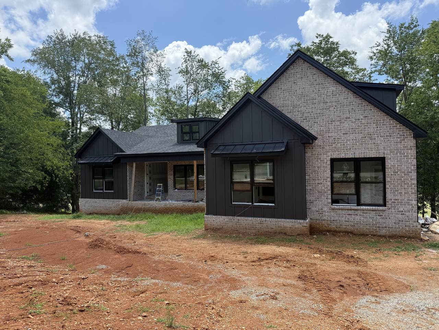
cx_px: 220
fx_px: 304
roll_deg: +1.0
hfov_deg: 71.6
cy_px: 165
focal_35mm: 24
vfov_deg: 56.8
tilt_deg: +0.4
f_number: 1.78
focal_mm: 6.76
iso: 100
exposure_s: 1/2525
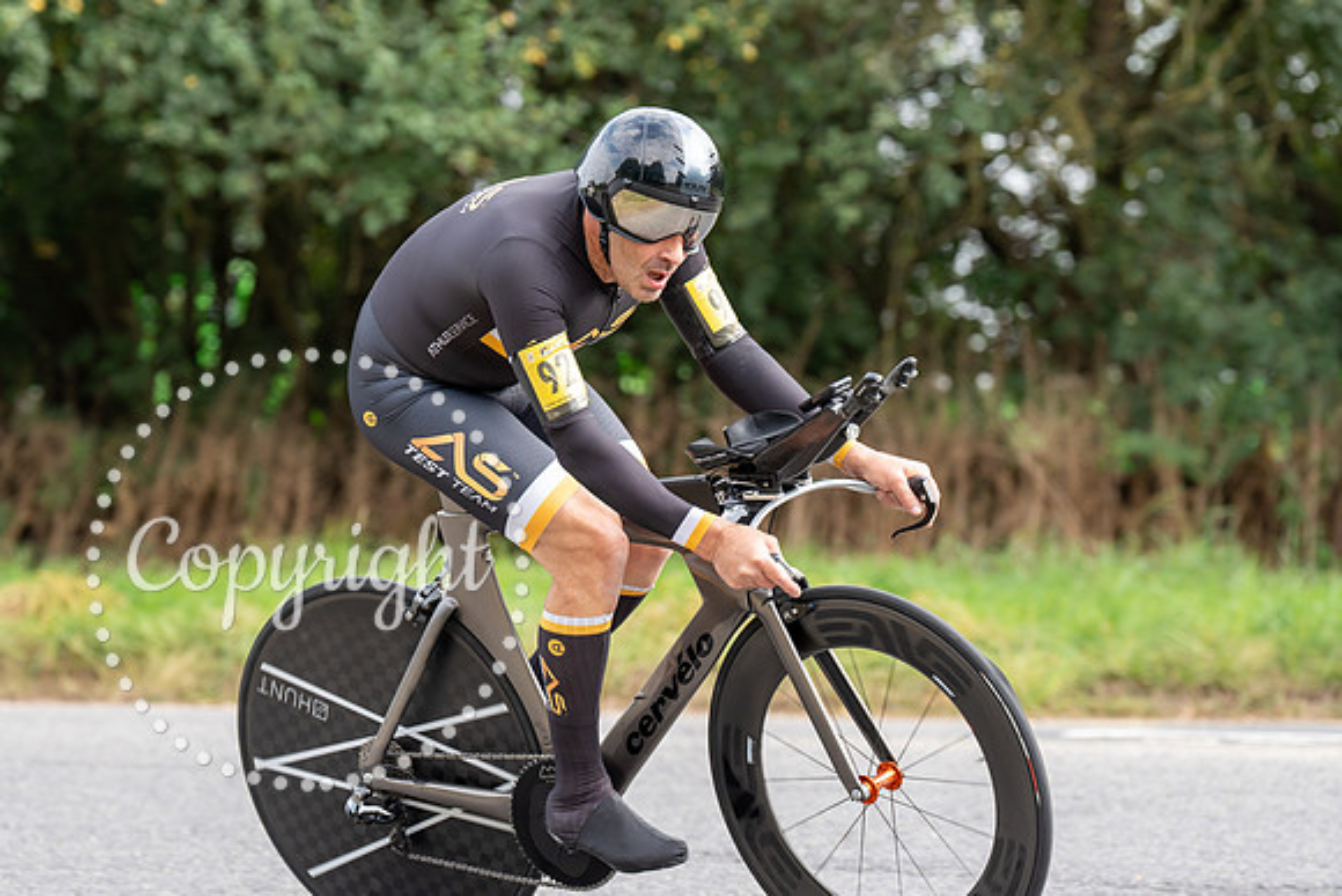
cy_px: 382
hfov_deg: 13.1
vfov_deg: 8.8
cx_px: 572
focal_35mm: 156
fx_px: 5822
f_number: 4
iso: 640
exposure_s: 1/1000
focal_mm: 136
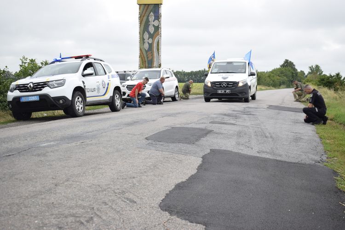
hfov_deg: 42.3
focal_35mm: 46
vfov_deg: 28.9
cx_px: 172
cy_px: 115
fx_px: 446
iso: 200
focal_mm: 31
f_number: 5
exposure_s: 1/200
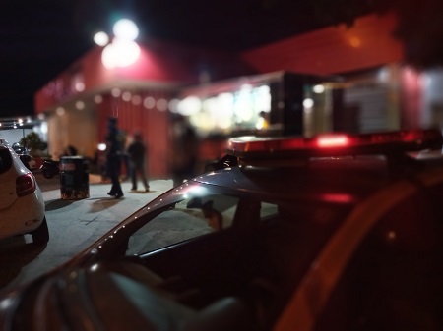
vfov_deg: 65.9
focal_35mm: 20
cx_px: 222
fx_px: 256
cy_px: 166
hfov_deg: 81.8
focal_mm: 3.54
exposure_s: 1/20
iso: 1038
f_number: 2
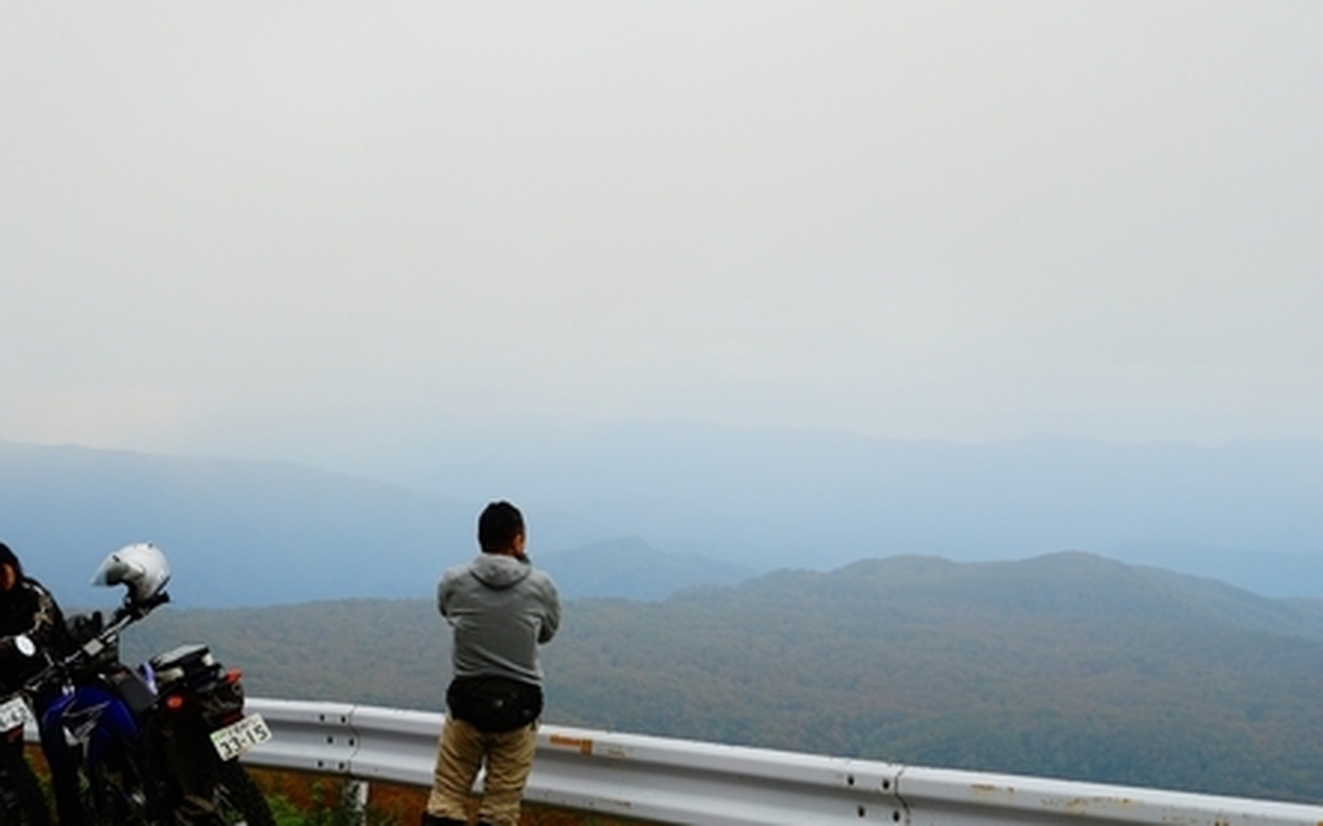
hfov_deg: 31.1
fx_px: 2379
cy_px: 321
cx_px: 598
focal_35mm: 66
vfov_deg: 19.7
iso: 100
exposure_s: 1/80
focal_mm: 36
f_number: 5.6
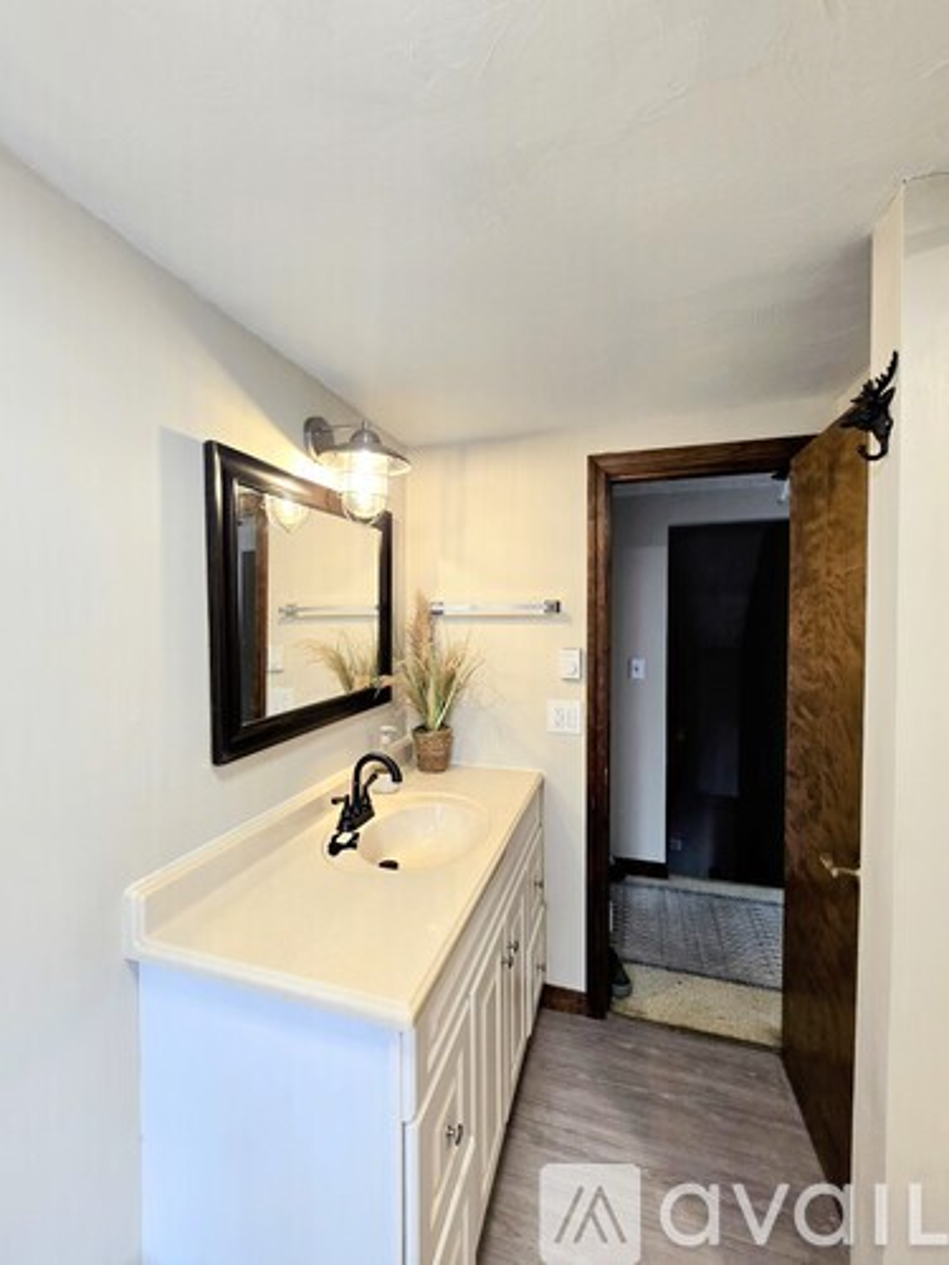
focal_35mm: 13
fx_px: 475
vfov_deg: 106.2
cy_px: 632
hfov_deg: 89.9
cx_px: 474
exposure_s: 1/60
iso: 160
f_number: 2.2
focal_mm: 2.2
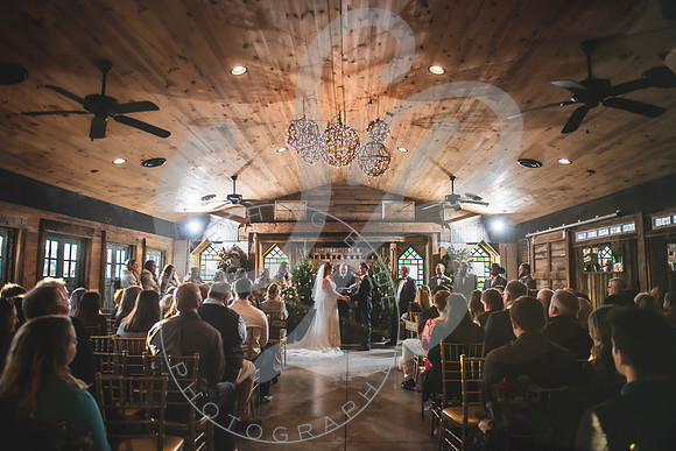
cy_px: 226
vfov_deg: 52.4
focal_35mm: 24
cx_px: 338
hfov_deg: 72.8
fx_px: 458
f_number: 2.8
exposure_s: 1/160
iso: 500
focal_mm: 24
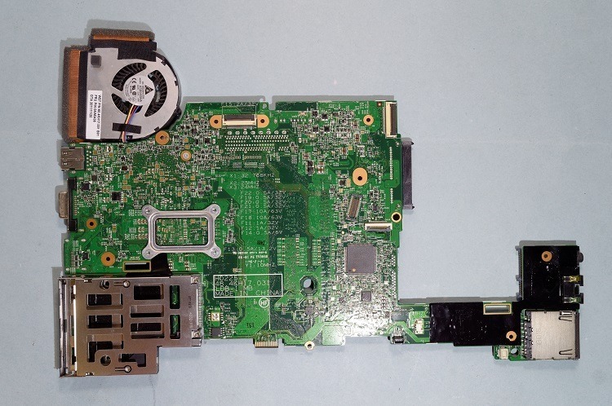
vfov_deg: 36.8
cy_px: 203
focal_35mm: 36
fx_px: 611
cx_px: 306
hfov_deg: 53.2
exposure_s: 1/8
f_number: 8
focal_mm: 24
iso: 100
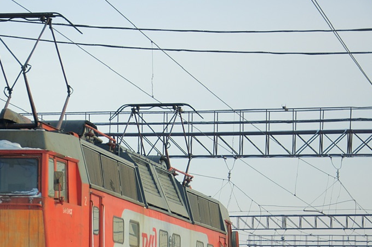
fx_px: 1693
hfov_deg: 12.5
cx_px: 43
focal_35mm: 164
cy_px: 219
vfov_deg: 8.3
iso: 200
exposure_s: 1/640
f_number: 5
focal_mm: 58
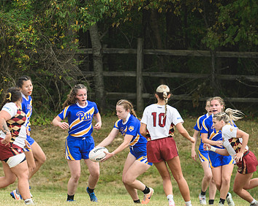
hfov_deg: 1.9
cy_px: 89
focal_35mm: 1040
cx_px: 83
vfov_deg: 1.5
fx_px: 7937
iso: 450
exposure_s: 1/1000
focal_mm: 450
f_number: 6
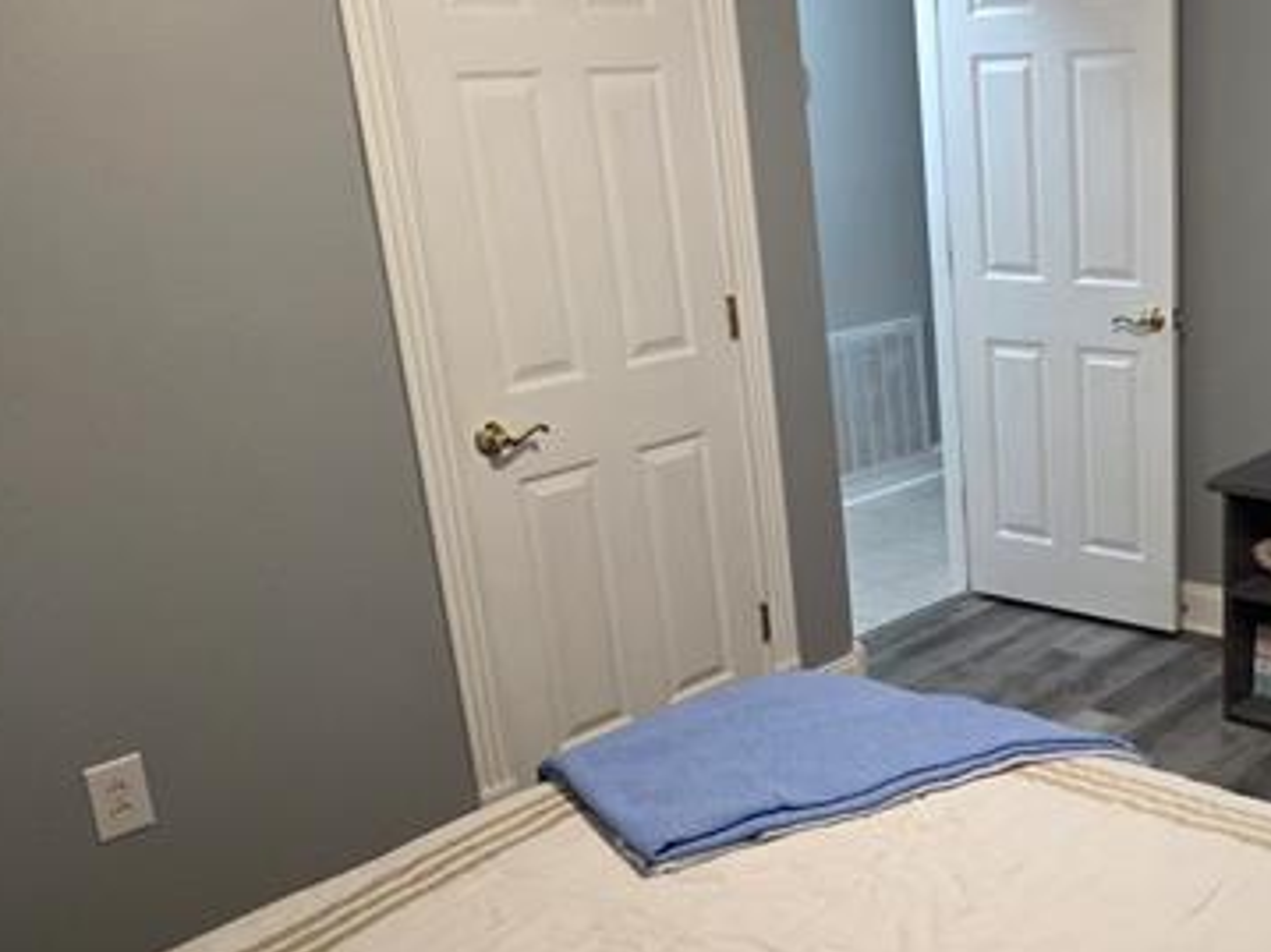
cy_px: 563
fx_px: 1505
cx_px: 1051
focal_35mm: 41
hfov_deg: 43.2
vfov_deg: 35.0
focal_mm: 6.3
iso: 500
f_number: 1.7
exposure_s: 1/120
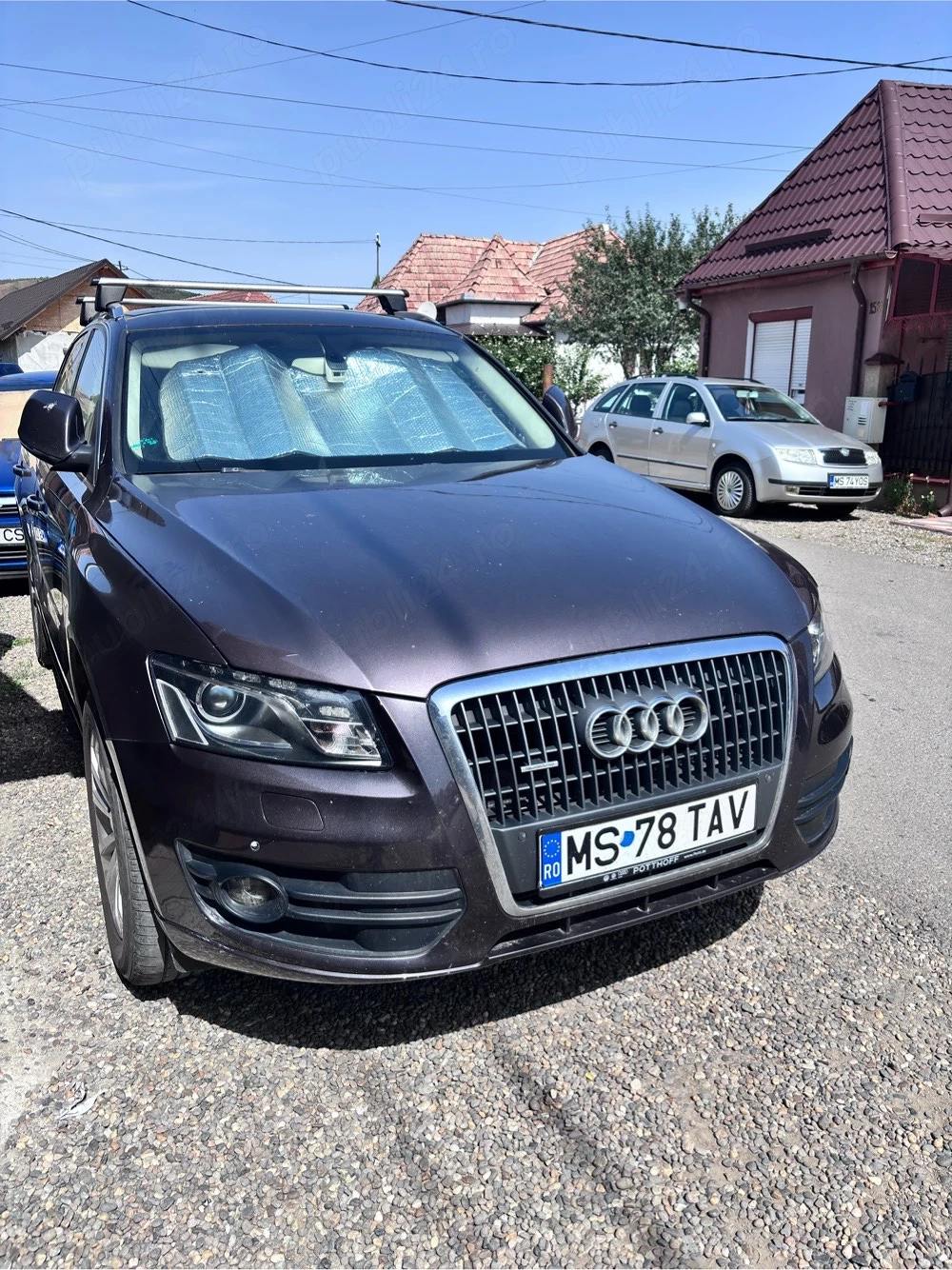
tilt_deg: -14.7
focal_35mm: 26
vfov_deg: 67.3
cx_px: 476
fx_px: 954
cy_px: 635
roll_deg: -0.7
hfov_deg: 53.0
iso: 50
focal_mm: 5.96
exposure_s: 1/3021
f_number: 1.6
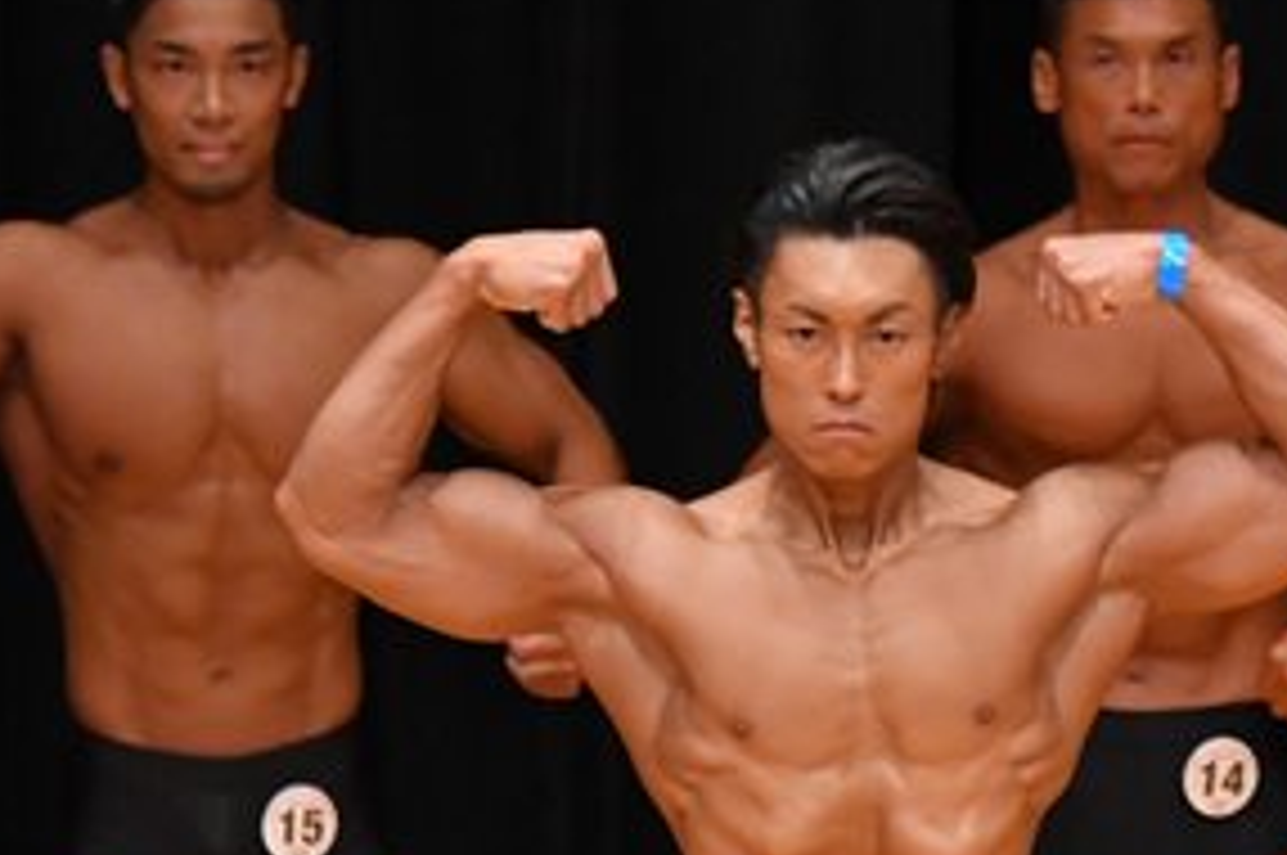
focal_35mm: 773
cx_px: 1510
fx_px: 27603
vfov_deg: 1.8
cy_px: 1130
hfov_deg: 2.7
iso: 4000
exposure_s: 1/400
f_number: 5.6
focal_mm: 190
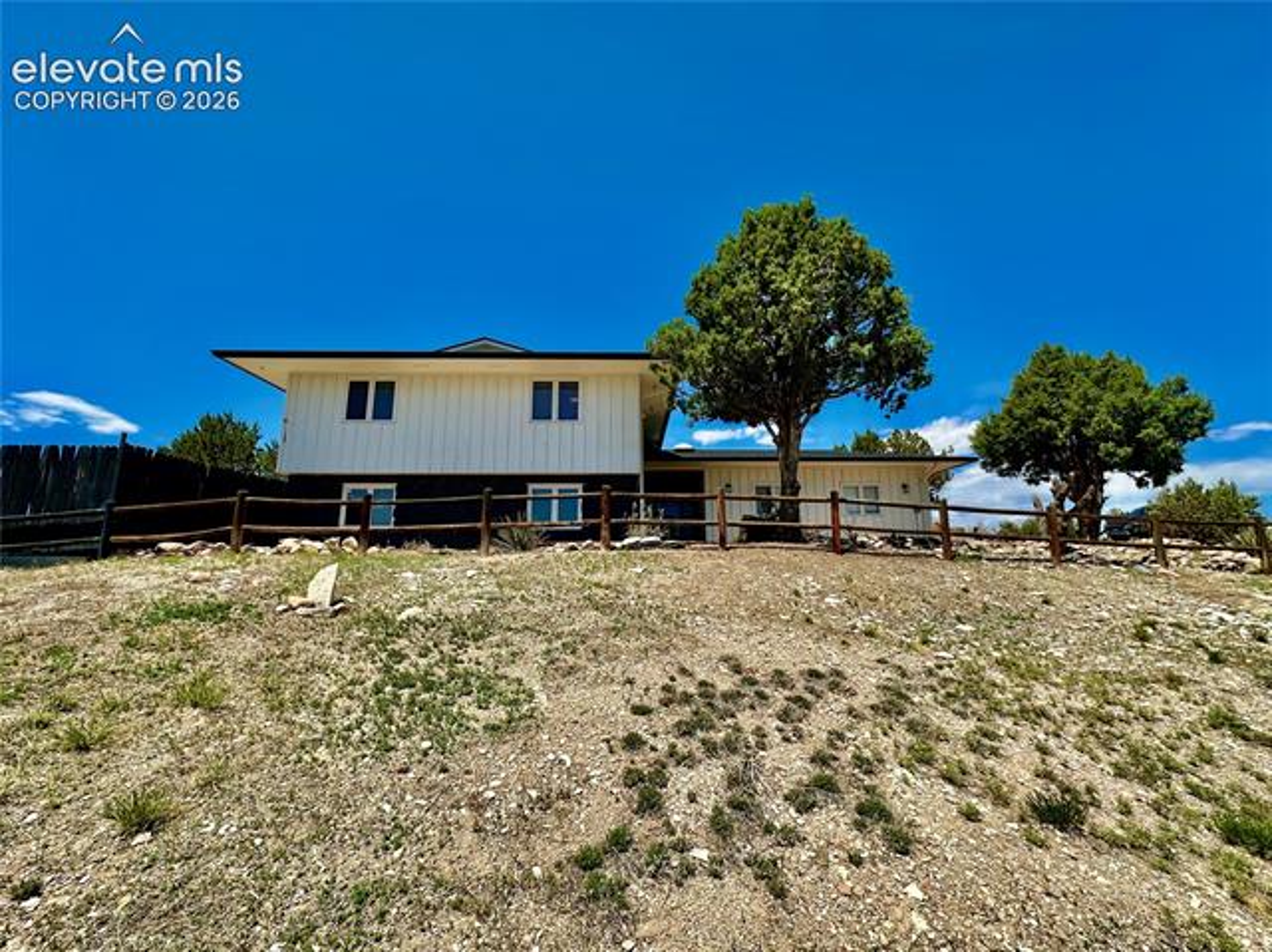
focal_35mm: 14
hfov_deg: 102.1
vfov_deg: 85.6
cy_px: 476
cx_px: 636
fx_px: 514
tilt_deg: +9.7
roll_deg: -0.3
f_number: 2.2
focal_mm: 2.22
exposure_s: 1/2020
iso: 40
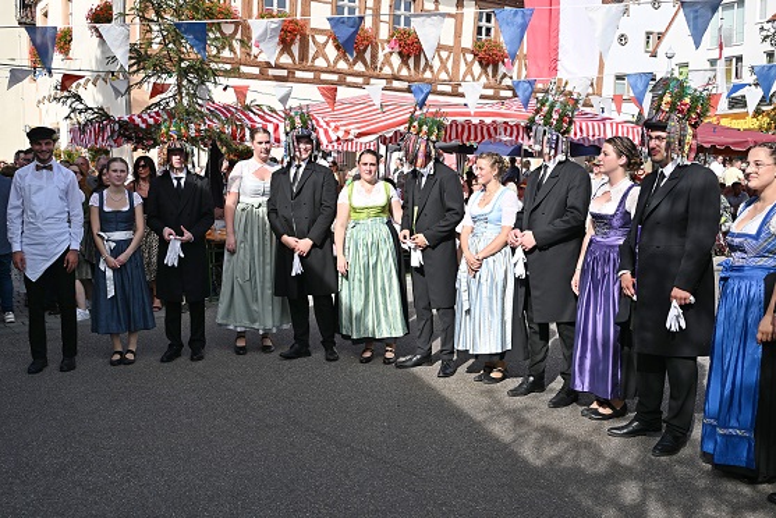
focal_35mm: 38
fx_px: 809
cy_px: 259
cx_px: 388
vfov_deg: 35.5
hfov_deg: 51.3
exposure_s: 1/200
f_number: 8
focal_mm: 25
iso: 100
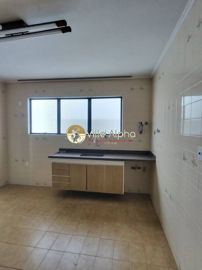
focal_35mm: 13
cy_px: 135
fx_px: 101
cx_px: 101
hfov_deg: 89.9
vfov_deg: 106.2
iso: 211
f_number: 2.2
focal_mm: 2.24
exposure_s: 1/59.9
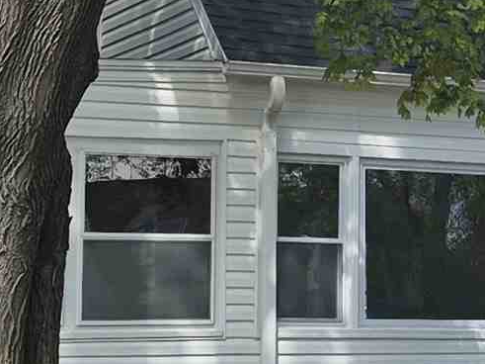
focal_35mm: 144
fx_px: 2017
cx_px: 566
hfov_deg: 13.4
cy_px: 107
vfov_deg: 10.3
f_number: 1.8
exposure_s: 1/1860
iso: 80
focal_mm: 5.4
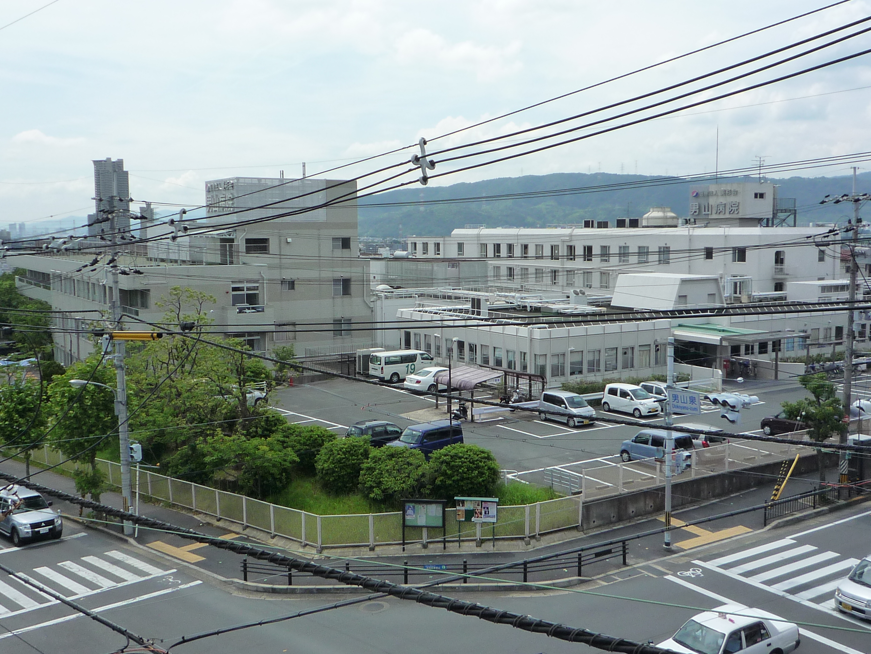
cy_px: 327
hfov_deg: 50.1
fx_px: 931
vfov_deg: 38.7
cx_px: 436
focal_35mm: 37
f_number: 4.5
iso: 160
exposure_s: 1/800
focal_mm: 4.5
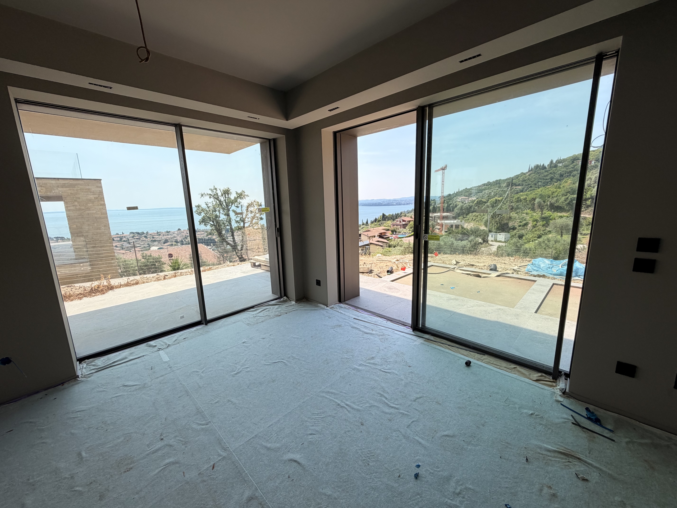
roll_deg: +1.7
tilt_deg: -12.5
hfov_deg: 102.1
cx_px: 338
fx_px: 274
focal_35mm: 14
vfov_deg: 85.7
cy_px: 254
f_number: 2.2
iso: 40
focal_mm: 2.22
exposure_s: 1/770
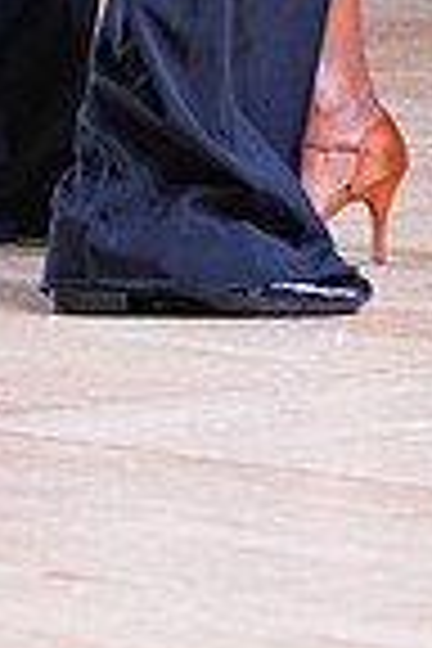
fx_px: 8459
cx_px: 353
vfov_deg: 4.3
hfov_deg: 2.9
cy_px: -580
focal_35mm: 470
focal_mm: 117
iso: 2500
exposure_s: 1/400
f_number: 4
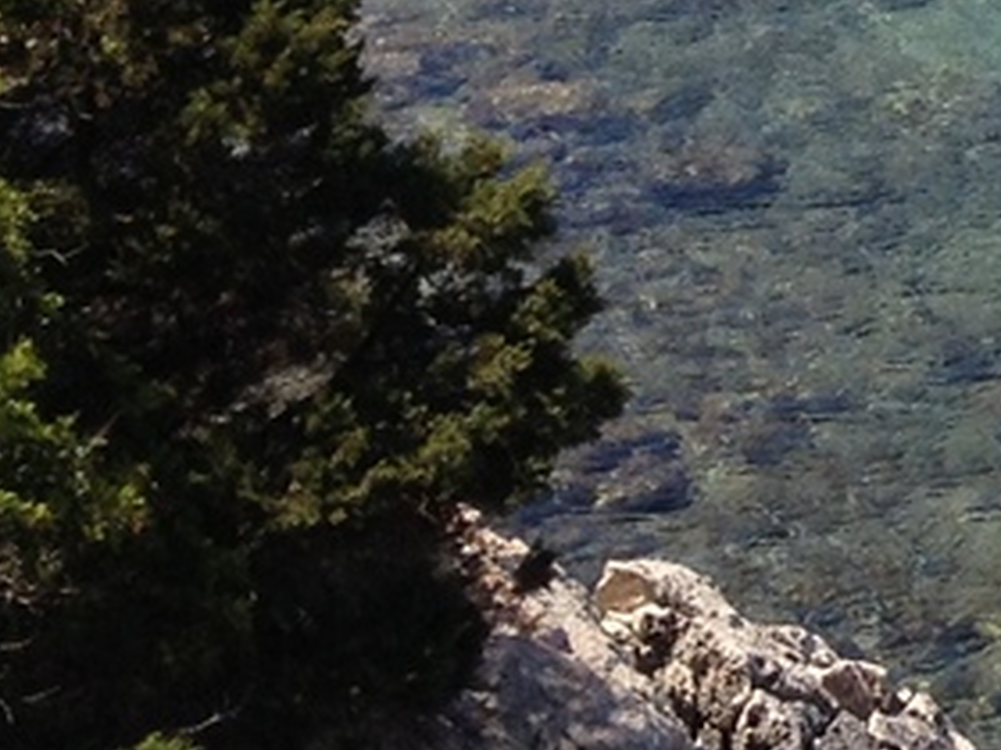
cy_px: -571
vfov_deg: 7.2
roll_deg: +0.0
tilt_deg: -14.1
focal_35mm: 200
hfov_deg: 8.7
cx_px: 2638
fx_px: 5783
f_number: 2.4
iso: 50
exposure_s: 1/1534
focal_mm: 4.28
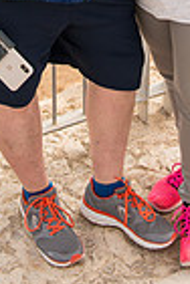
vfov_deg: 18.3
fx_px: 784
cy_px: -141
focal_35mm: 99
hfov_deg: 13.8
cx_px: 95
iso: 200
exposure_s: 1/2000
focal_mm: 31
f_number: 2.8
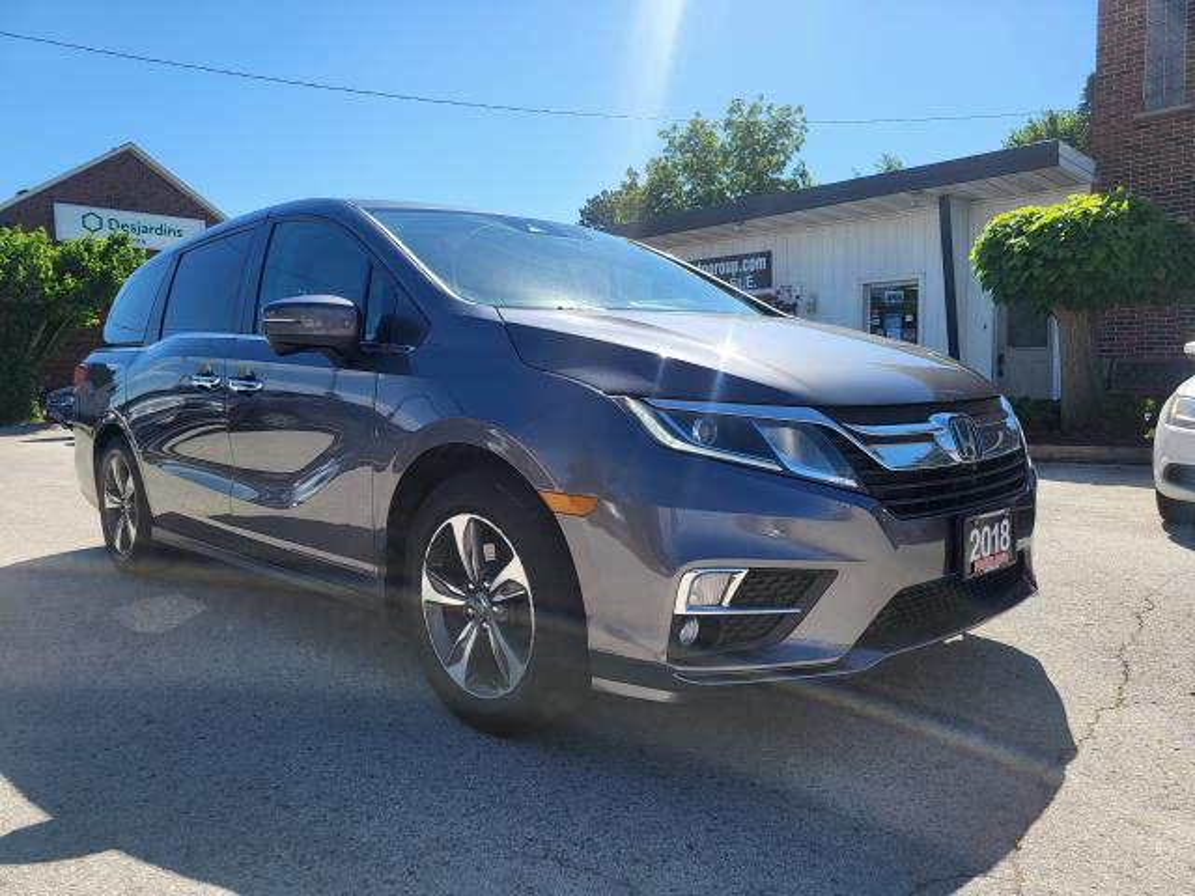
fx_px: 898
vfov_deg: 53.1
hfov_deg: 67.3
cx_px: 598
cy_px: 448
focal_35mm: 26
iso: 40
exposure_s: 1/1874
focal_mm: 5.4
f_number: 1.8
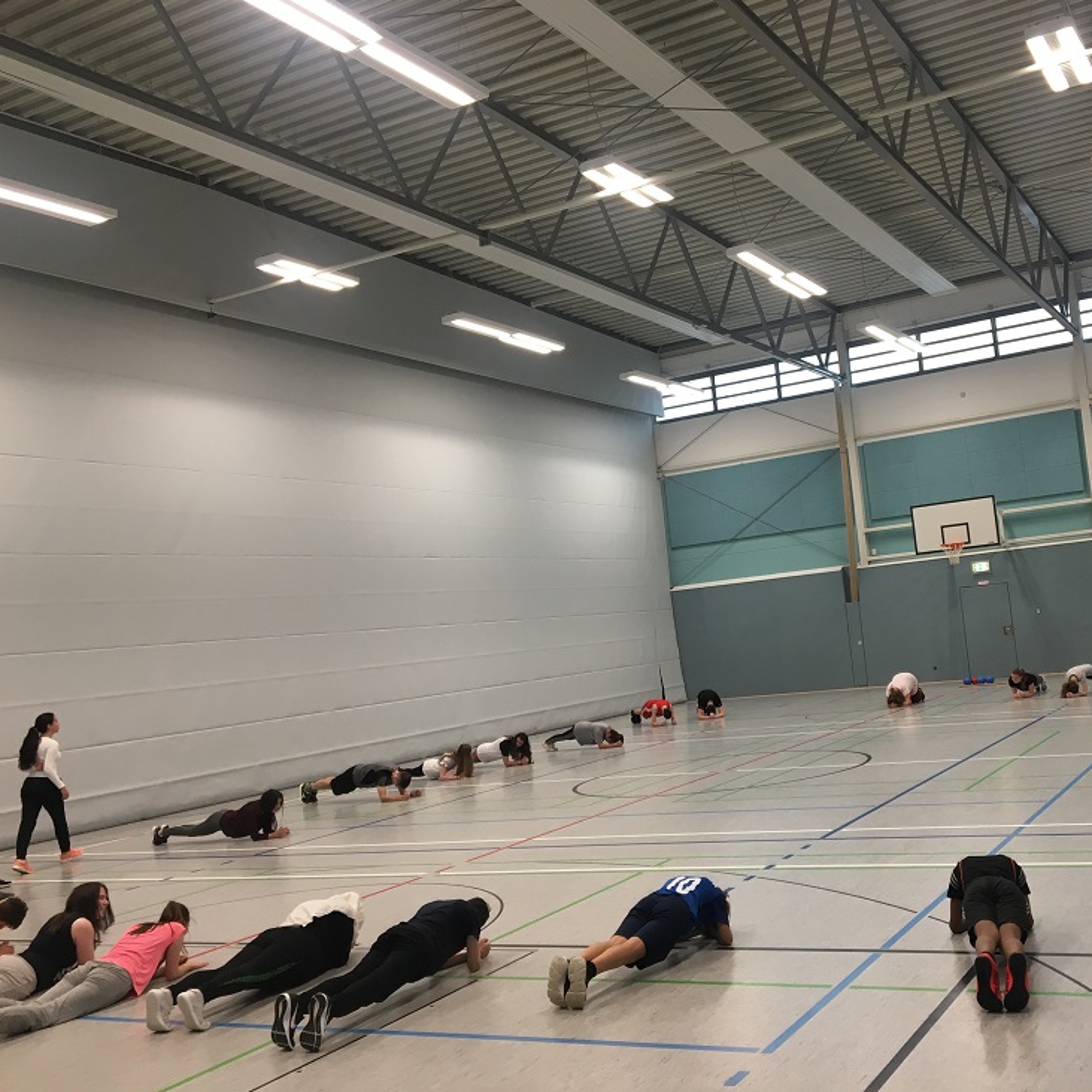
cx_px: 713
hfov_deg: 46.6
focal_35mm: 35
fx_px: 1249
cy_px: 546
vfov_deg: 47.2
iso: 64
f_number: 2.2
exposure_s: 1/33
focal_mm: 4.15
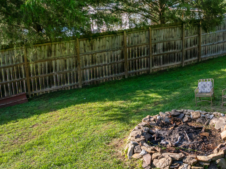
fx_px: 287
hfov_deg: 40.8
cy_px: 112
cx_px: 188
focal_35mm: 44
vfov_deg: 32.6
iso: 100
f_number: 2.8
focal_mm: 12.29
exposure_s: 1/1250
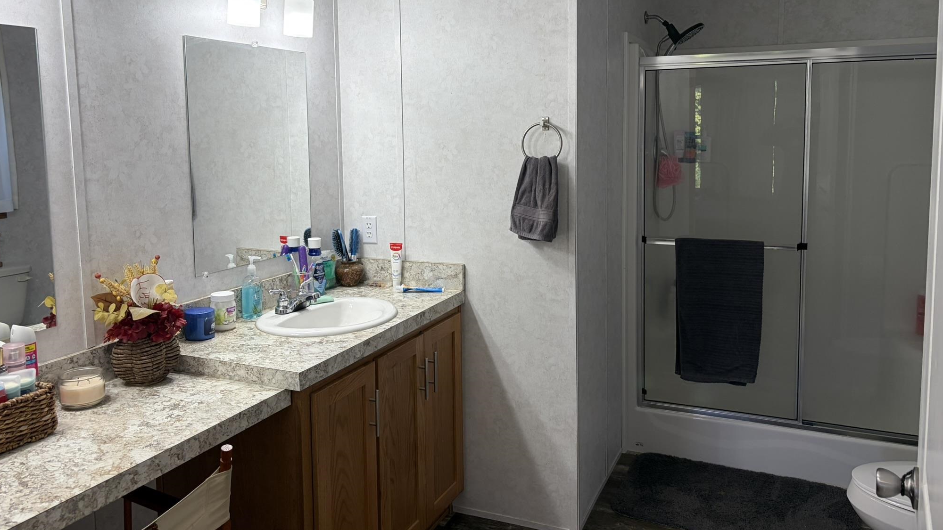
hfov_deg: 66.1
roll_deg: -0.2
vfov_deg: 39.9
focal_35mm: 29
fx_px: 725
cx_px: 470
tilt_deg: -4.8
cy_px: 194
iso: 64
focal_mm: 5.96
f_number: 1.6
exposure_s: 1/120
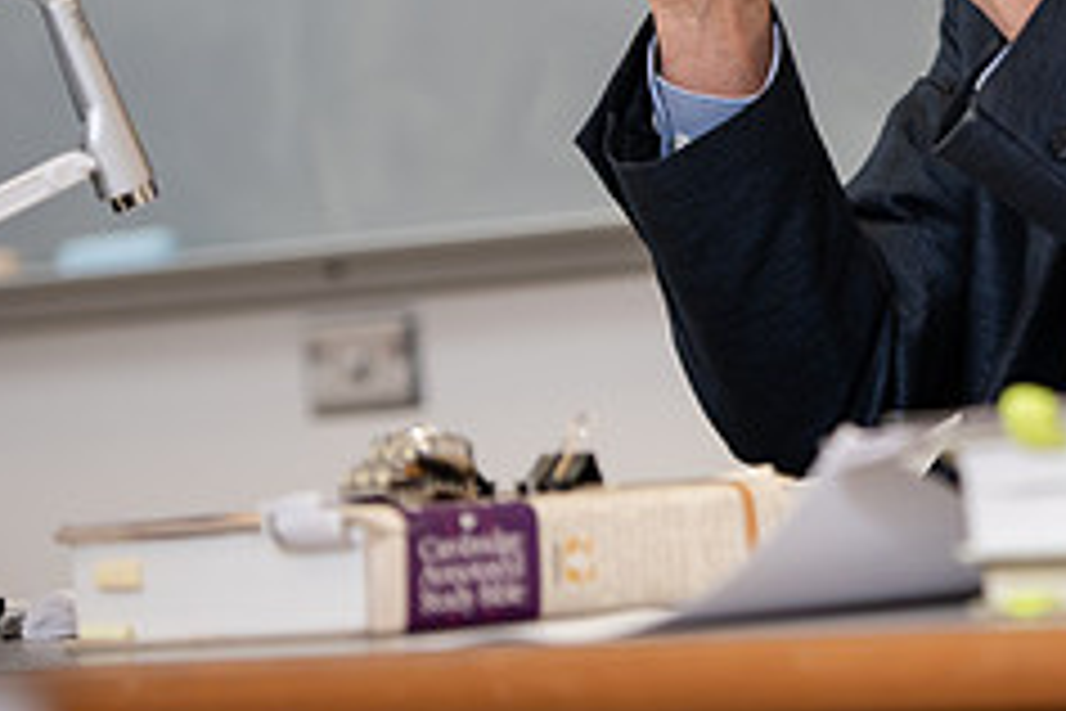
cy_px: -7
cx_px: 990
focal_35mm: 274
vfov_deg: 5.0
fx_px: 8113
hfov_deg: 7.5
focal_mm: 112
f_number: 3.2
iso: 640
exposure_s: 1/200
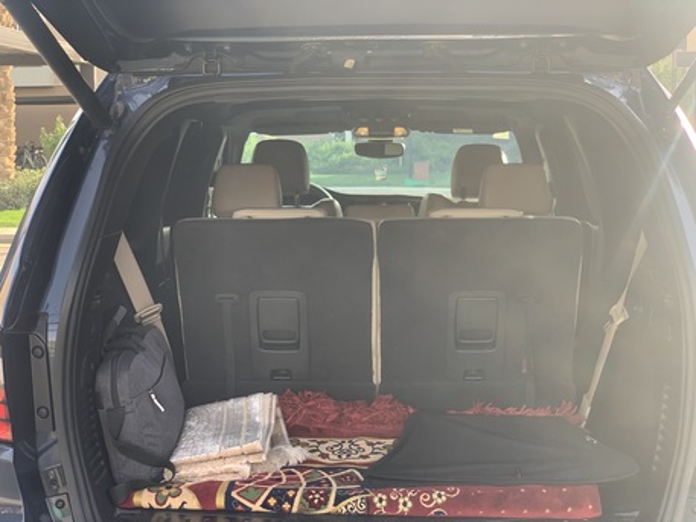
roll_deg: -0.2
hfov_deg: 36.8
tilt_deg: -4.4
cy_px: 261
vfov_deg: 28.0
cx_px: 348
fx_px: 1046
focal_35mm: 52
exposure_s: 1/122
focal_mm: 6
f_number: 2.4
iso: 40
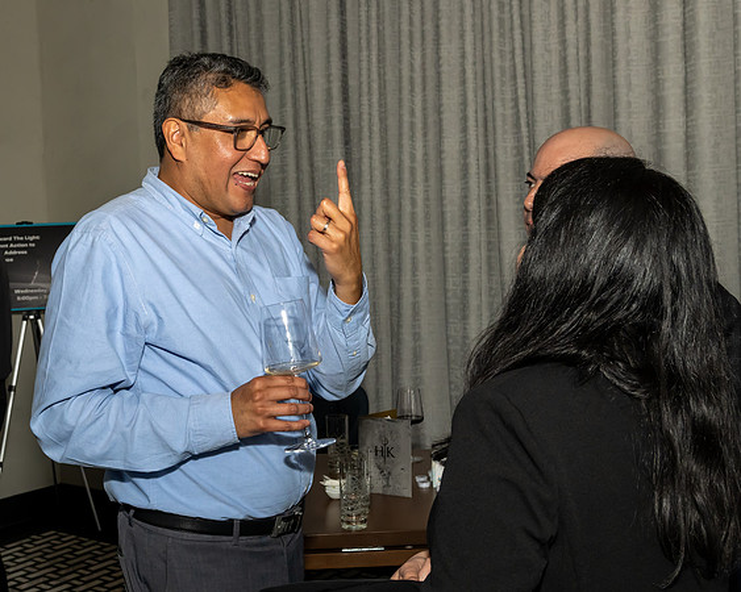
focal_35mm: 47
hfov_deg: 39.6
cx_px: 333
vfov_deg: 32.1
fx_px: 1029
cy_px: 276
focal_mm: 26
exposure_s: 1/250
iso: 1000
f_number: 7.1
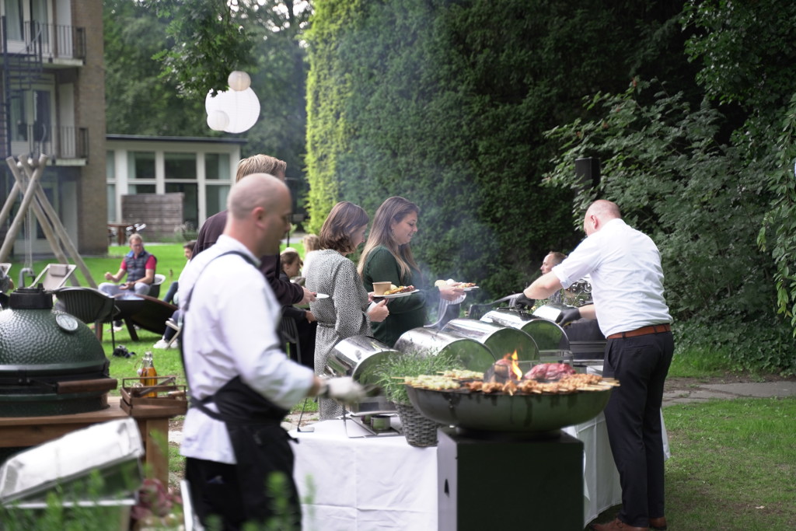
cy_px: 266
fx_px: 1504
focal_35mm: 68
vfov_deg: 20.0
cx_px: 398
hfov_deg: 29.7
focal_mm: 68
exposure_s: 1/80
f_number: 2.8
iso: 500
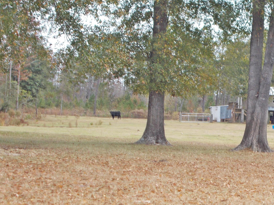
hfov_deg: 16.7
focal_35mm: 117
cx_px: 234
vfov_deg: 12.6
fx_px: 926
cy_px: 159
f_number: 5.3
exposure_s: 1/125
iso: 80
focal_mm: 11.8
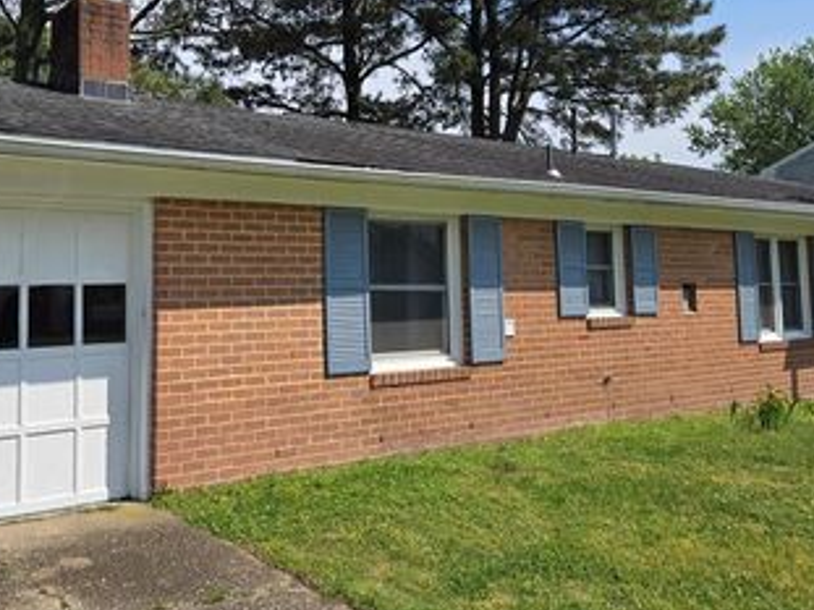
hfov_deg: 50.1
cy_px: 221
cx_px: 361
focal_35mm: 37
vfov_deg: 38.3
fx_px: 870
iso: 25
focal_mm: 5.4
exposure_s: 1/2186
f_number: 1.8
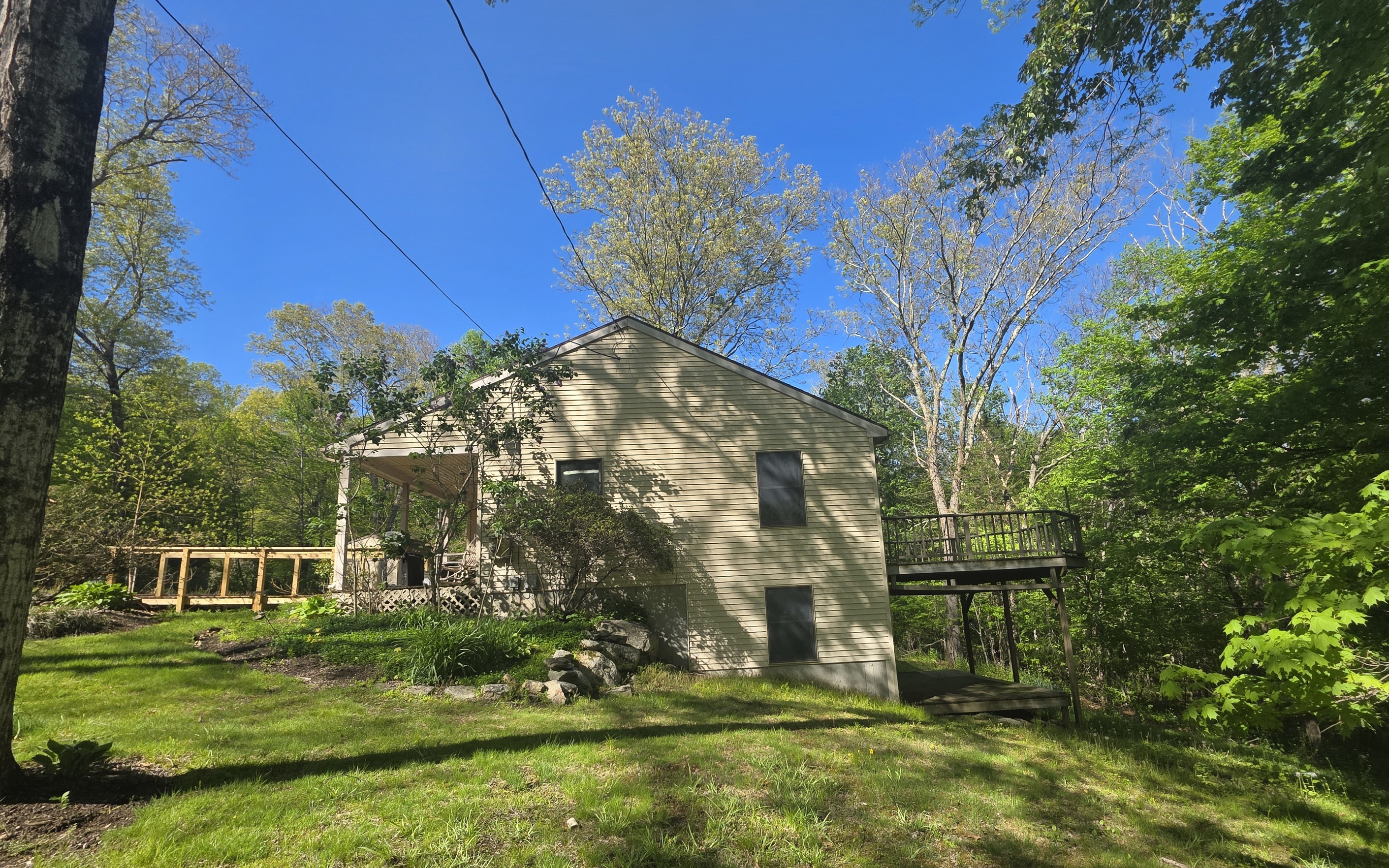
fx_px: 568
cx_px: 723
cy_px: 499
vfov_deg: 74.3
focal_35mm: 15
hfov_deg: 101.4
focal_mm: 2.2
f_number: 1.9
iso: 40
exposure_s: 1/1024
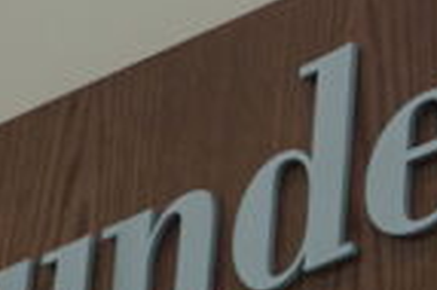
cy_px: 400
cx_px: 1213
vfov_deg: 3.3
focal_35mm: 409
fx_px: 4959
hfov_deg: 4.9
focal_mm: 38
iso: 320
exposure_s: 1/60
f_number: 6.3
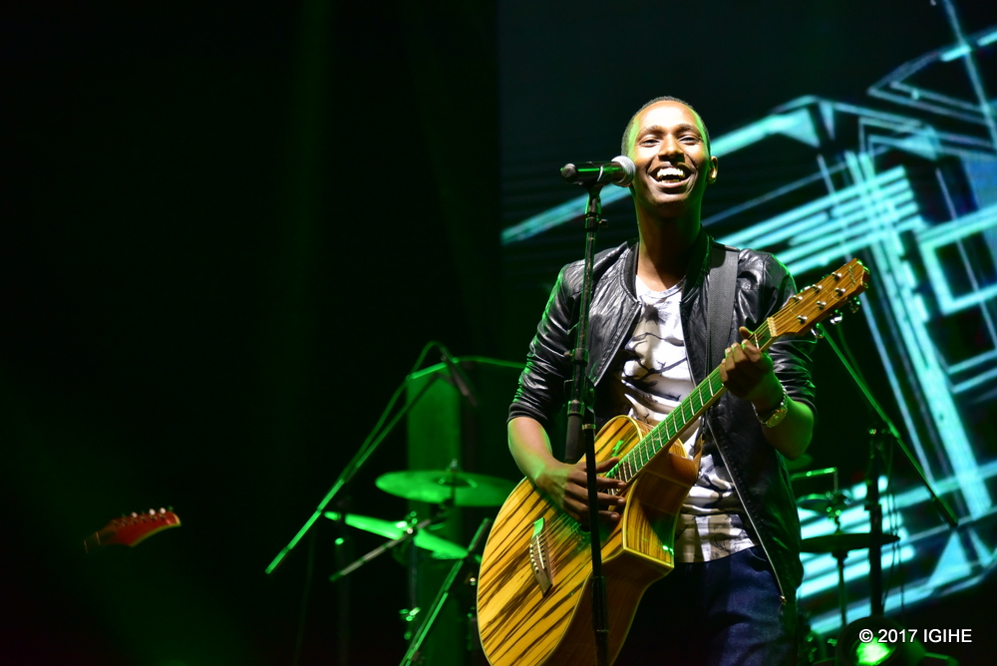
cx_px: 498
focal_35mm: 145
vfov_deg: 9.5
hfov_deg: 14.1
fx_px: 4018
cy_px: 333
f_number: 5.6
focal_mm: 145
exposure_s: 1/200
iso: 1600
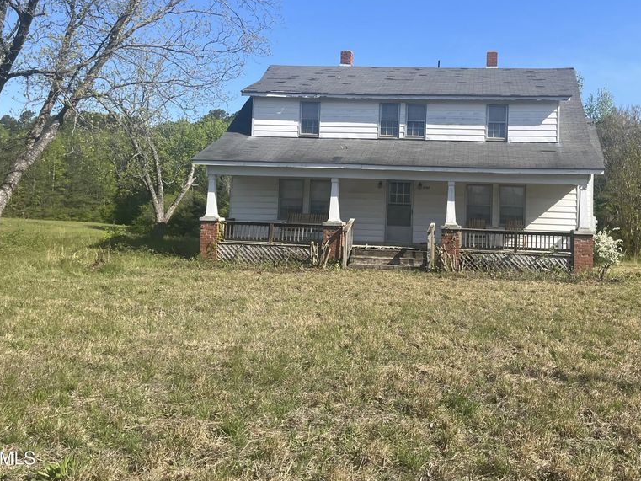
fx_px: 648
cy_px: 164
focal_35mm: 35
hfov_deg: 51.8
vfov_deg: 40.3
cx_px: 415
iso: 50
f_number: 1.6
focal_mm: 5.1
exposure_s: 1/2825
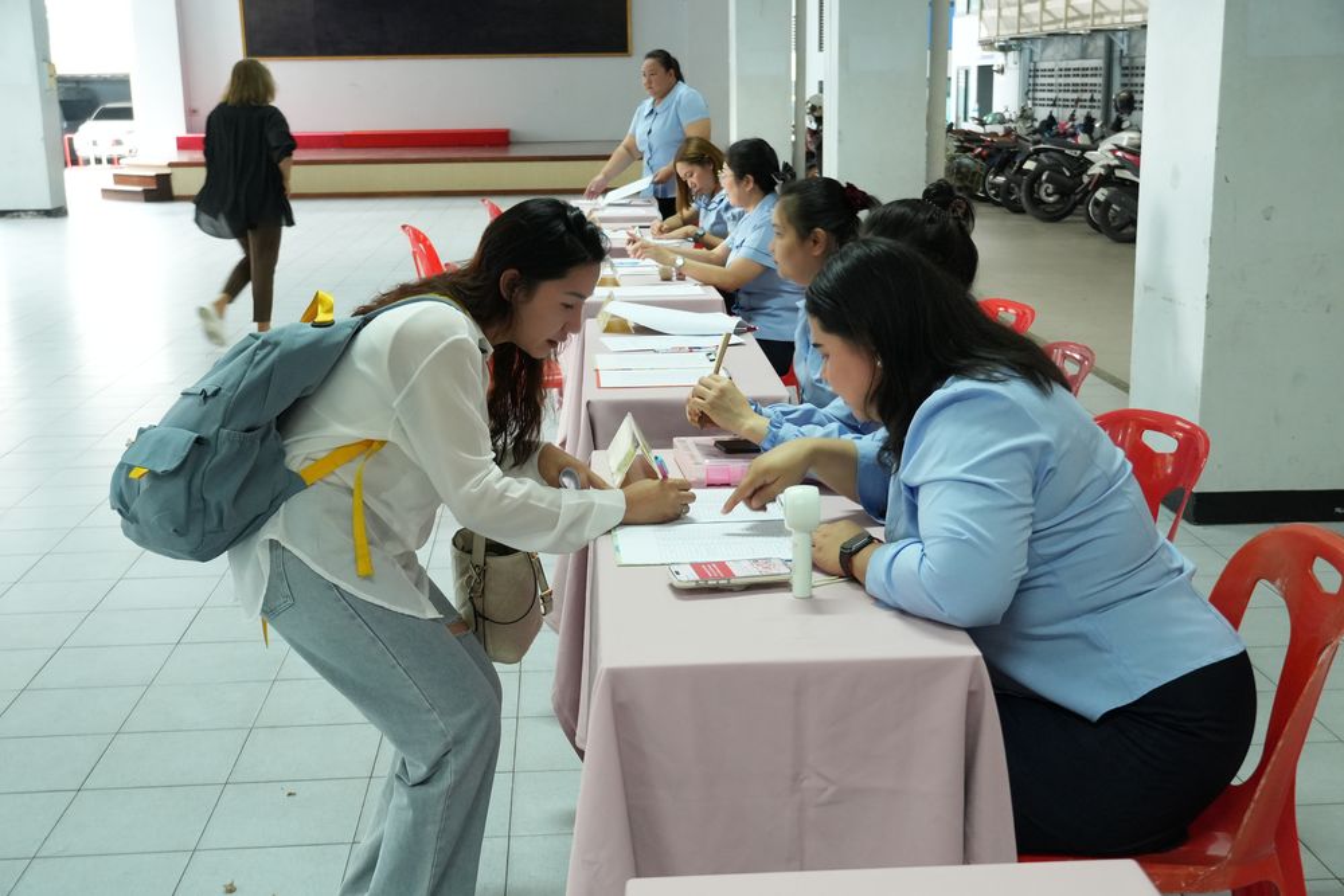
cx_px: 672
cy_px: 448
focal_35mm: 45
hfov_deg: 43.6
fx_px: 1680
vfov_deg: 29.9
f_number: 4.5
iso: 2500
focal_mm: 30
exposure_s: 1/50
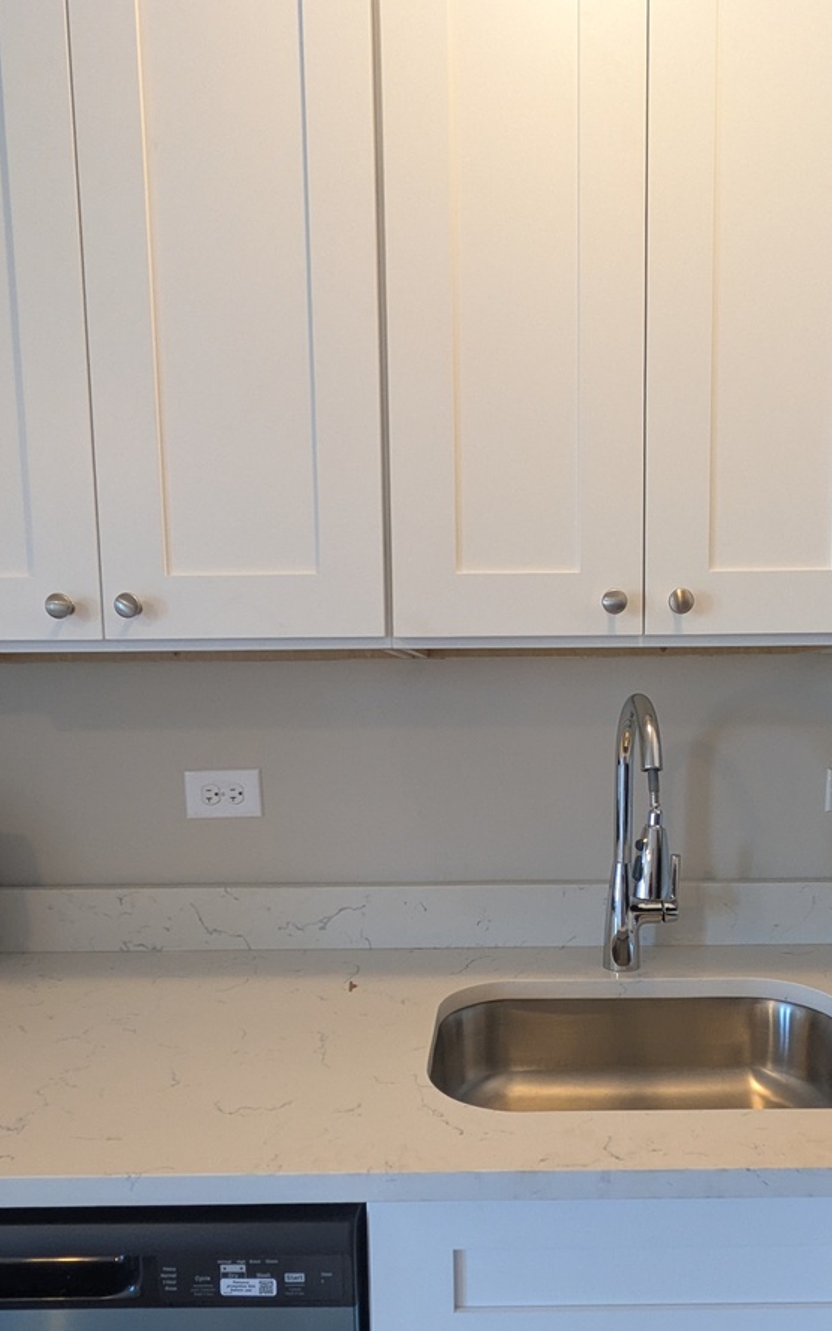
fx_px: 871
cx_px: 510
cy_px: 776
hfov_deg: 50.6
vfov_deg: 74.2
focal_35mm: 24
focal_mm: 1.85
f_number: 2.2
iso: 148
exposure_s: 1/40
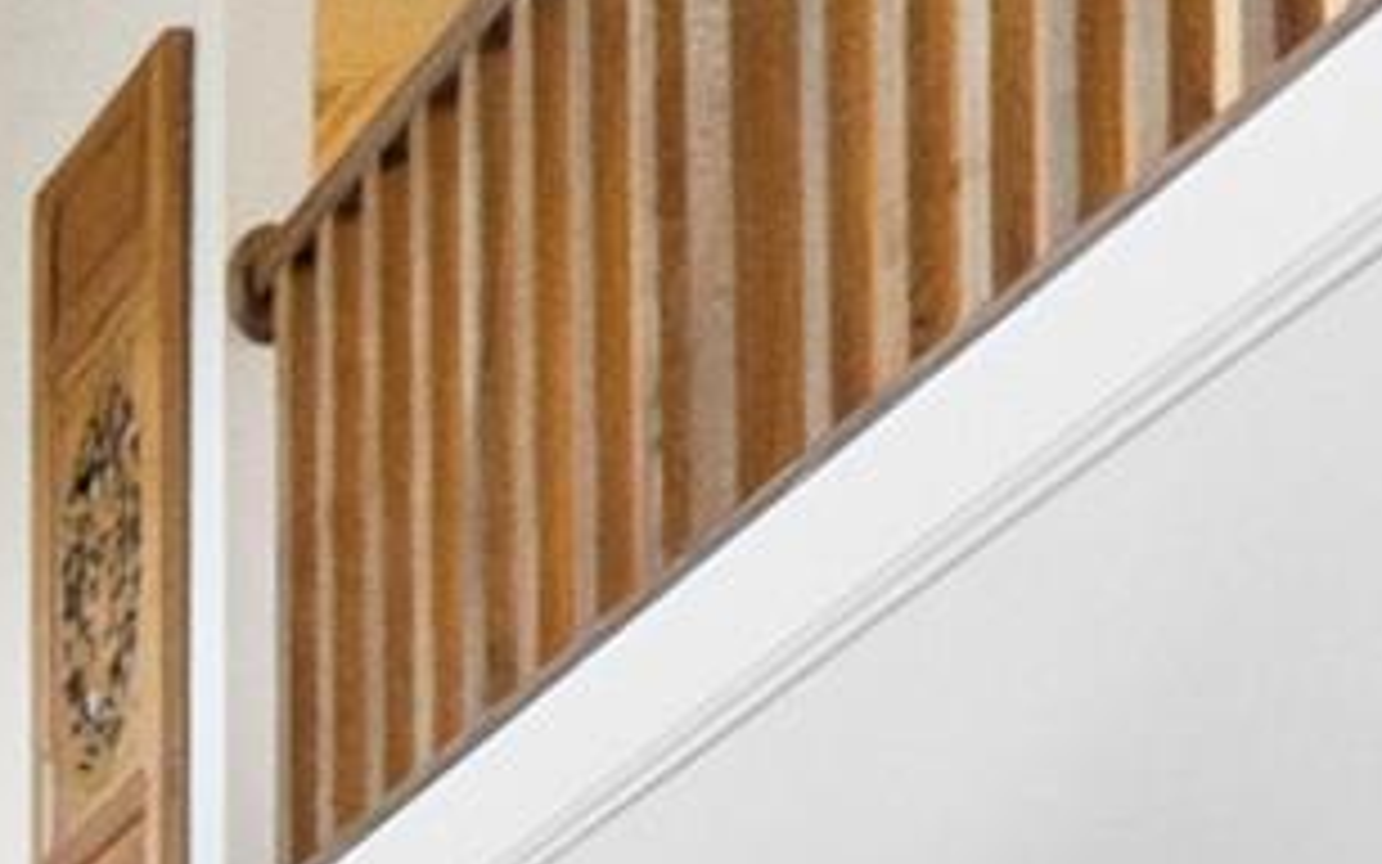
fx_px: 3842
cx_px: -1499
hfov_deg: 15.6
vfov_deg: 10.0
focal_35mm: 102
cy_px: 2473
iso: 6400
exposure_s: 1/20
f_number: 16
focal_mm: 10
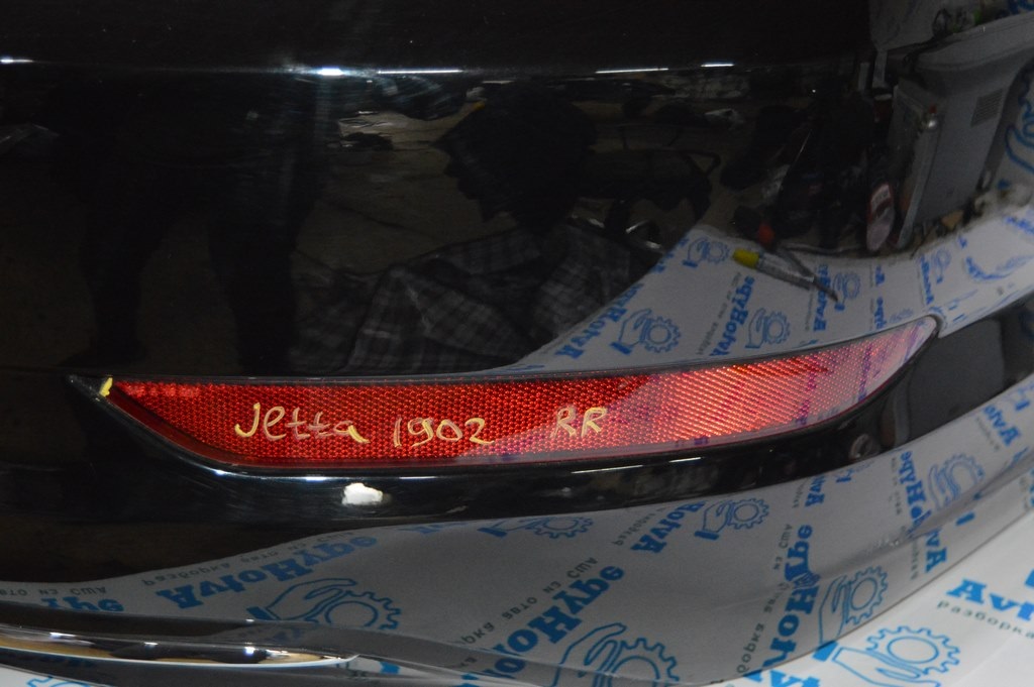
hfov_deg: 33.4
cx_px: 517
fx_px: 1722
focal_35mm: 60
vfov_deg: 22.6
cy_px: 344
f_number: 5
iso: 3200
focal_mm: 40
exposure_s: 1/60
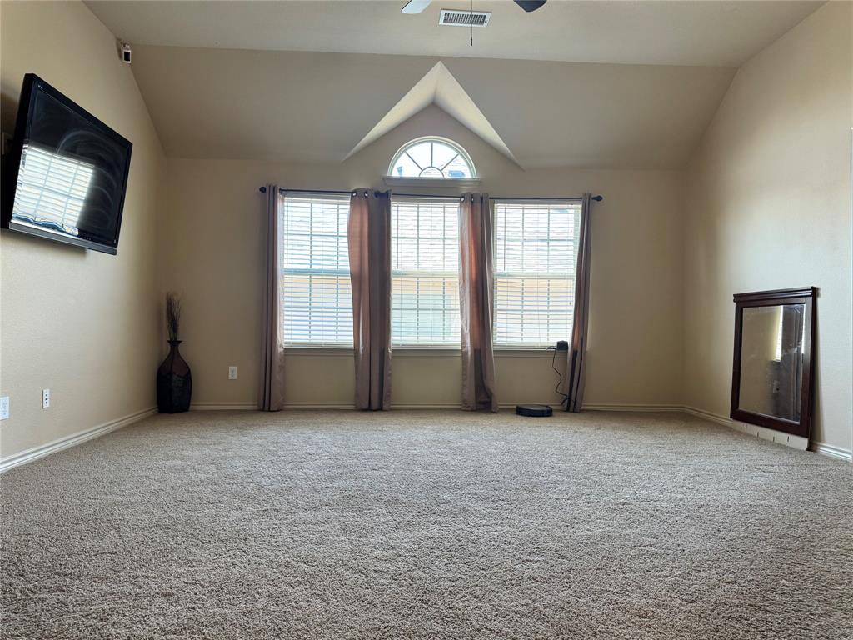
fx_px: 591
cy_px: 320
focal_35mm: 24
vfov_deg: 56.8
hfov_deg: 71.6
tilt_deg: +0.3
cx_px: 426
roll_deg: -0.3
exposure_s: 1/60
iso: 125
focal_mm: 6.76
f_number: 1.78
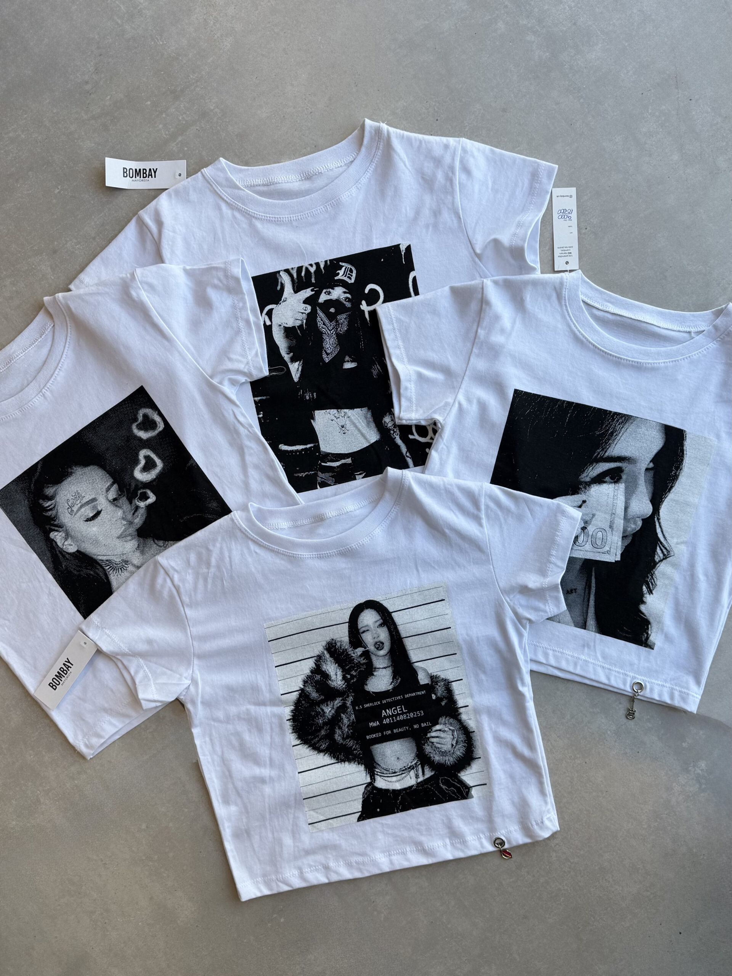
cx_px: 366
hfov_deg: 56.8
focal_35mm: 24
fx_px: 677
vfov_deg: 71.6
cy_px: 488
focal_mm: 6.76
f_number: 1.78
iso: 80
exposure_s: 1/488
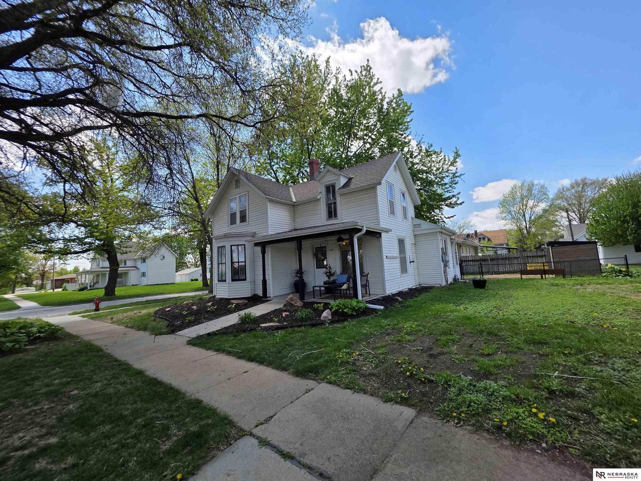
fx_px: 241
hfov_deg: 106.2
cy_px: 240
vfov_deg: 89.9
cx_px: 320
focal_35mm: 13
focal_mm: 2.2
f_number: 1.9
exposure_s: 1/1365
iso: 40
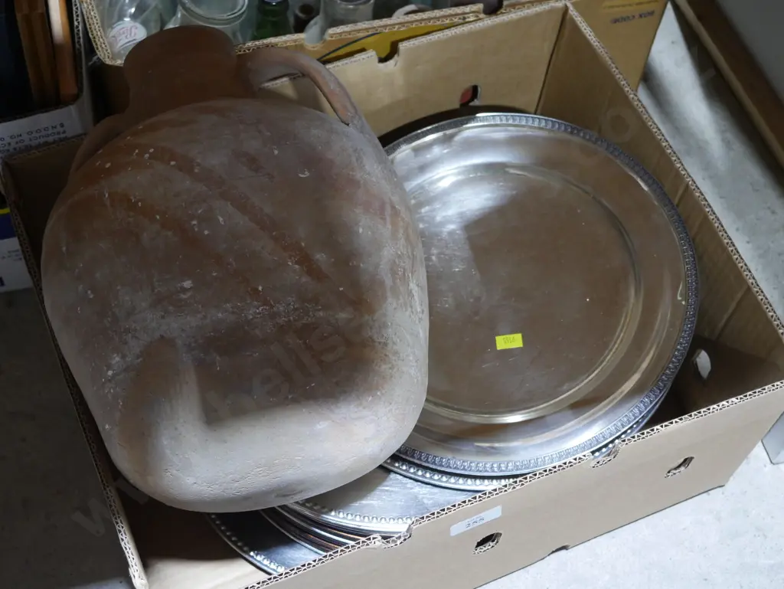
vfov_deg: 28.1
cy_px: 294
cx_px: 392
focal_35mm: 52
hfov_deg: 36.8
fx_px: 1178
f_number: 5.3
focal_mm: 26
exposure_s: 1/60
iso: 1600
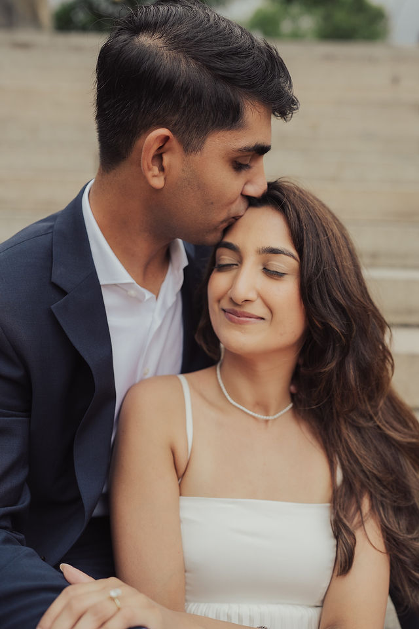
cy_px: 314
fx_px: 611
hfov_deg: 37.9
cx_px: 210
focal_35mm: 35
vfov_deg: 54.4
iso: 250
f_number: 2.5
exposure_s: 1/2000
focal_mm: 35
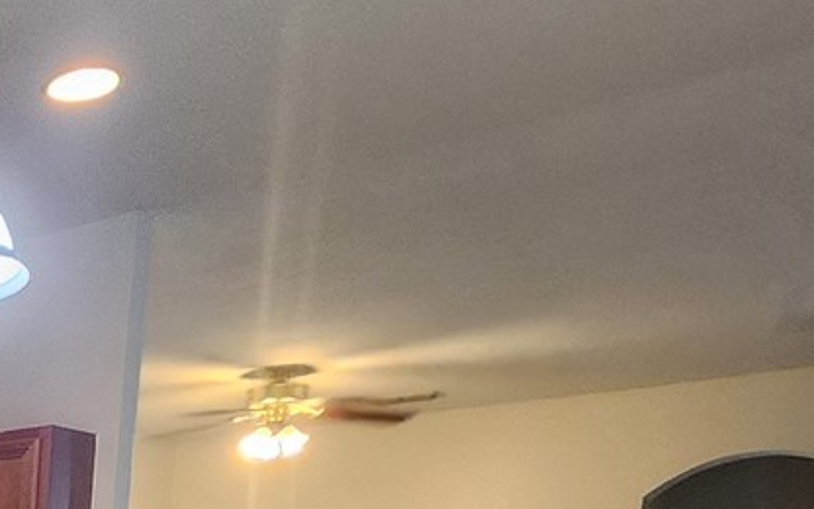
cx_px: -340
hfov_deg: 28.3
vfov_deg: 18.7
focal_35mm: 53
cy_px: 928
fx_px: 1176
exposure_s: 1/30
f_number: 2.2
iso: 320
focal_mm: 1.74
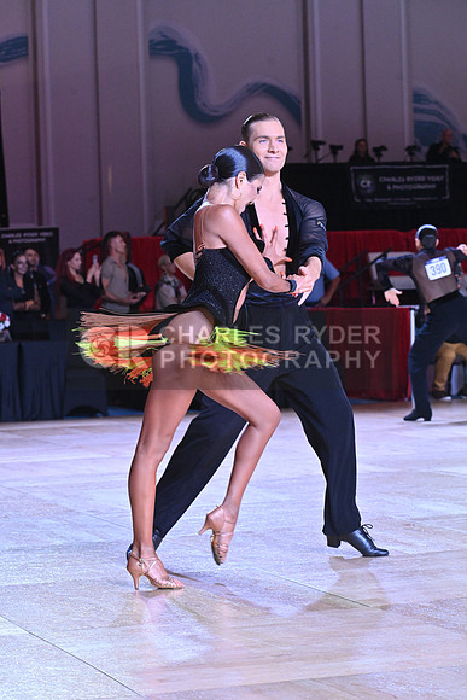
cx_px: 234
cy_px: 350
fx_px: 1983
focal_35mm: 102
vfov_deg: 20.0
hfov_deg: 13.4
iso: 4000
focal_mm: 102
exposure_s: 1/400
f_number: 6.3
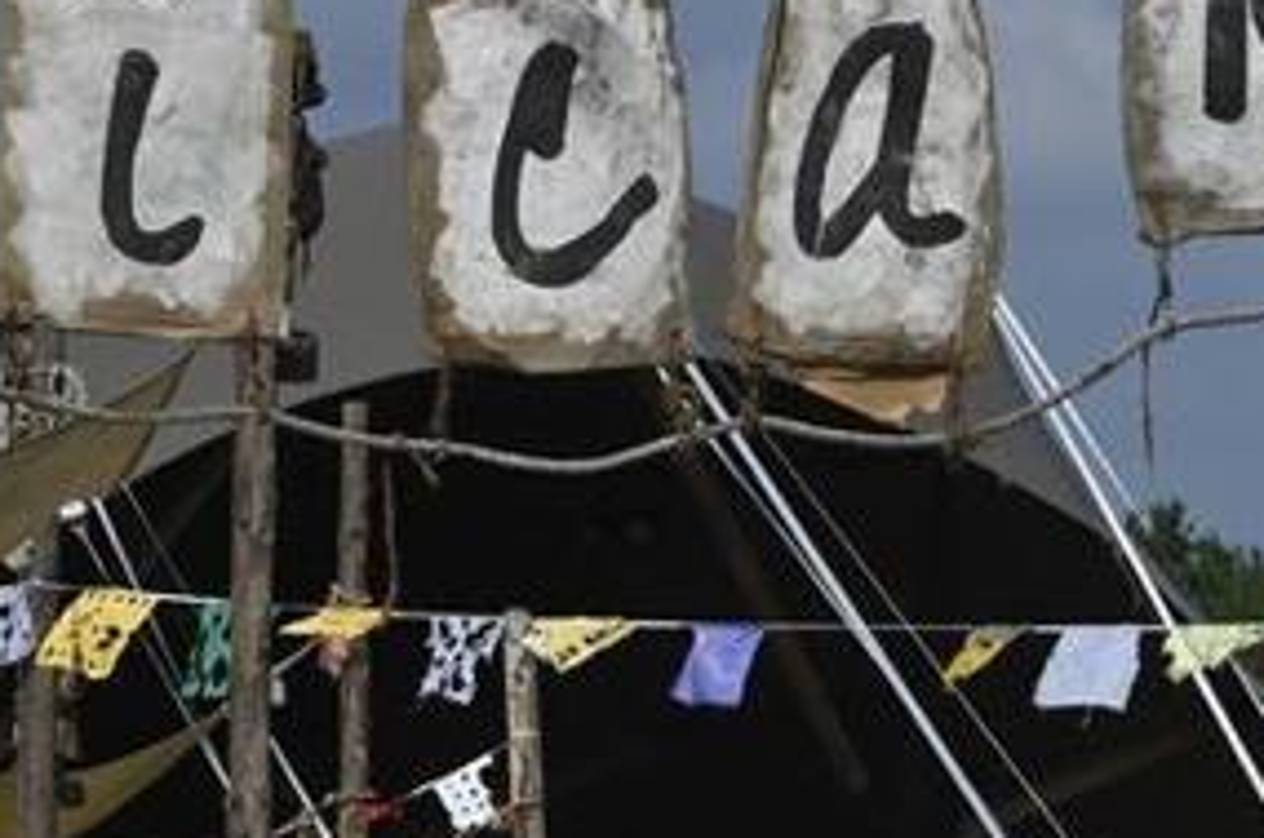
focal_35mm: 348
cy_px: 517
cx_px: 53
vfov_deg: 3.9
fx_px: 12198
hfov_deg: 5.9
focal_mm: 100
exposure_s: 1/3200
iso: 1600
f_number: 16
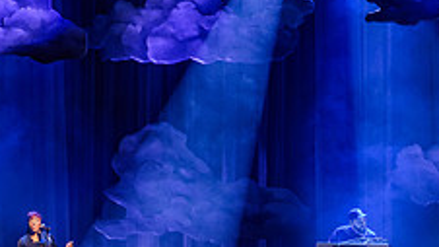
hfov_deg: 10.0
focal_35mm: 215
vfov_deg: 5.6
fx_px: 2502
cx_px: 425
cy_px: 145
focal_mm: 80
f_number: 4.5
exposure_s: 1/640
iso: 2500
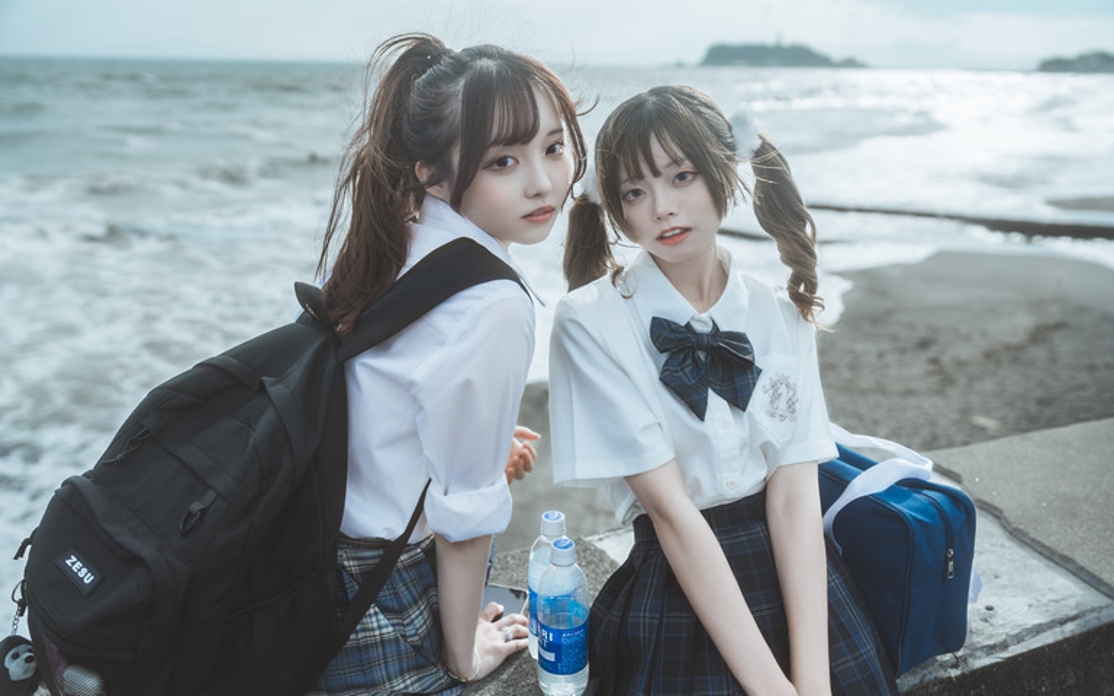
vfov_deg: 43.1
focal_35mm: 29
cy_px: 322
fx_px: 880
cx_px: 560
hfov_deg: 64.6
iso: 80
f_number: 2.5
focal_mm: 28
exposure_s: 1/2000
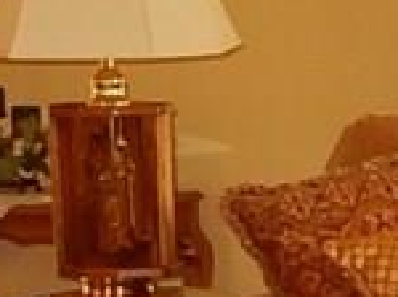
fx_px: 2824
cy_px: 329
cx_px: 517
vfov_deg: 6.0
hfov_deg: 8.0
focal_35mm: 246
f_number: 4
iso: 360
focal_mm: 6.5
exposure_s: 1/30
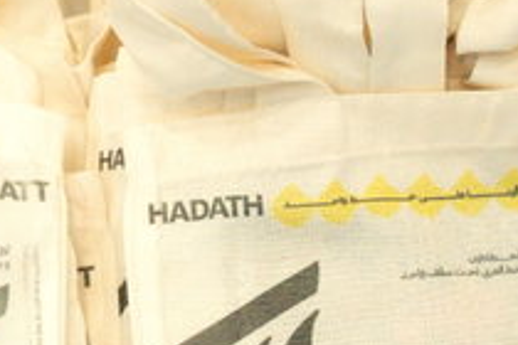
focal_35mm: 150
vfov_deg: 9.0
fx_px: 2159
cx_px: 74
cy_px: 458
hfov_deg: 13.6
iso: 5000
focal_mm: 29.2
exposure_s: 1/320
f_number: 3.2
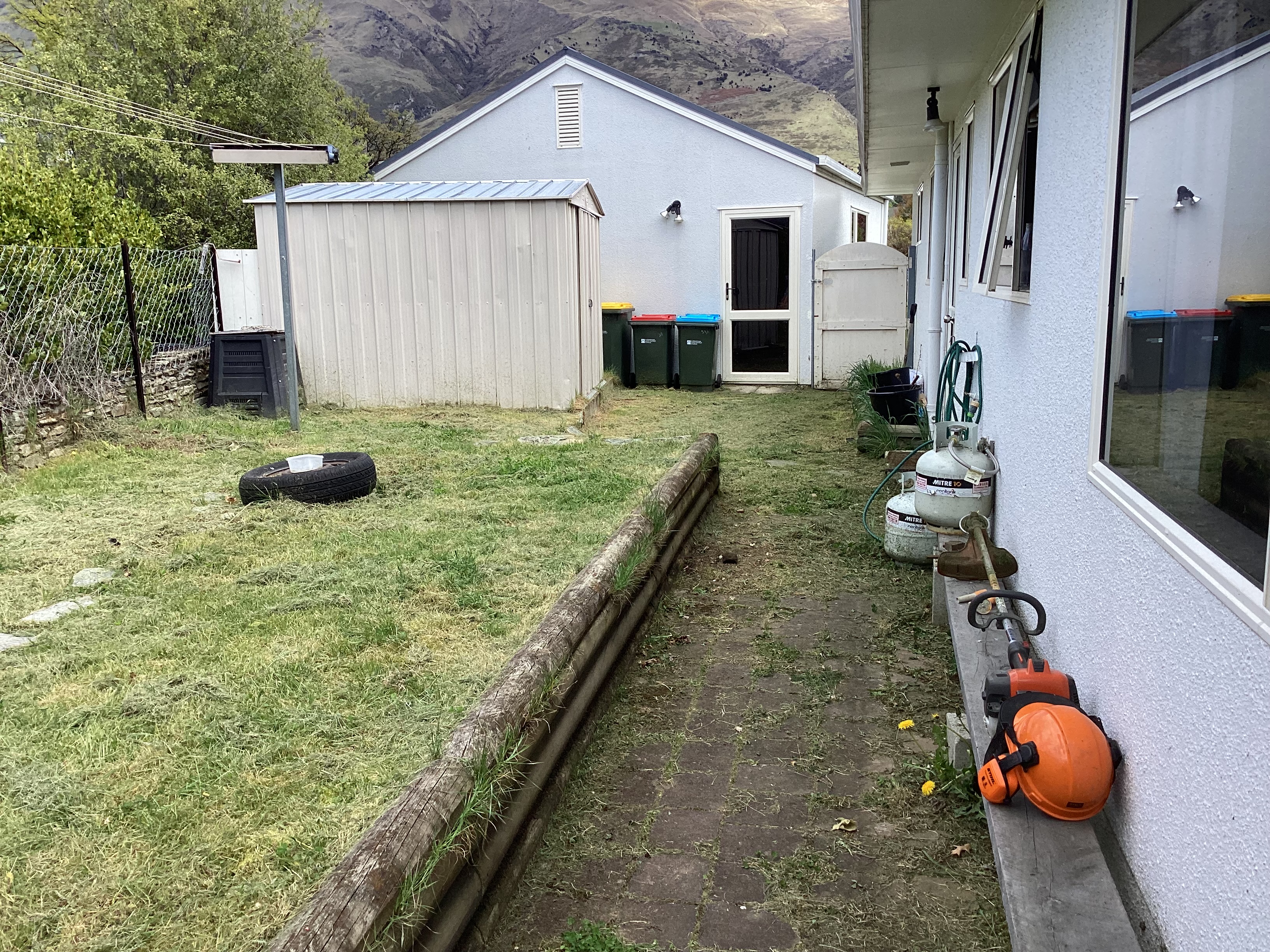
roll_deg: +1.2
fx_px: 1137
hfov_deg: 58.4
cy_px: 476
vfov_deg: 45.4
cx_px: 635
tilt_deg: -8.0
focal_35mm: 31
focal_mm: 3.3
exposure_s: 1/438
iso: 25
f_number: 2.4
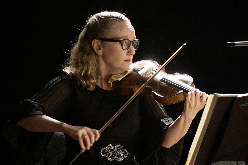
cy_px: 82
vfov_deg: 2.6
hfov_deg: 3.8
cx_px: 124
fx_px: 3713
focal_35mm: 539
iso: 10000
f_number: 6.4
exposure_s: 1/100
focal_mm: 359.6
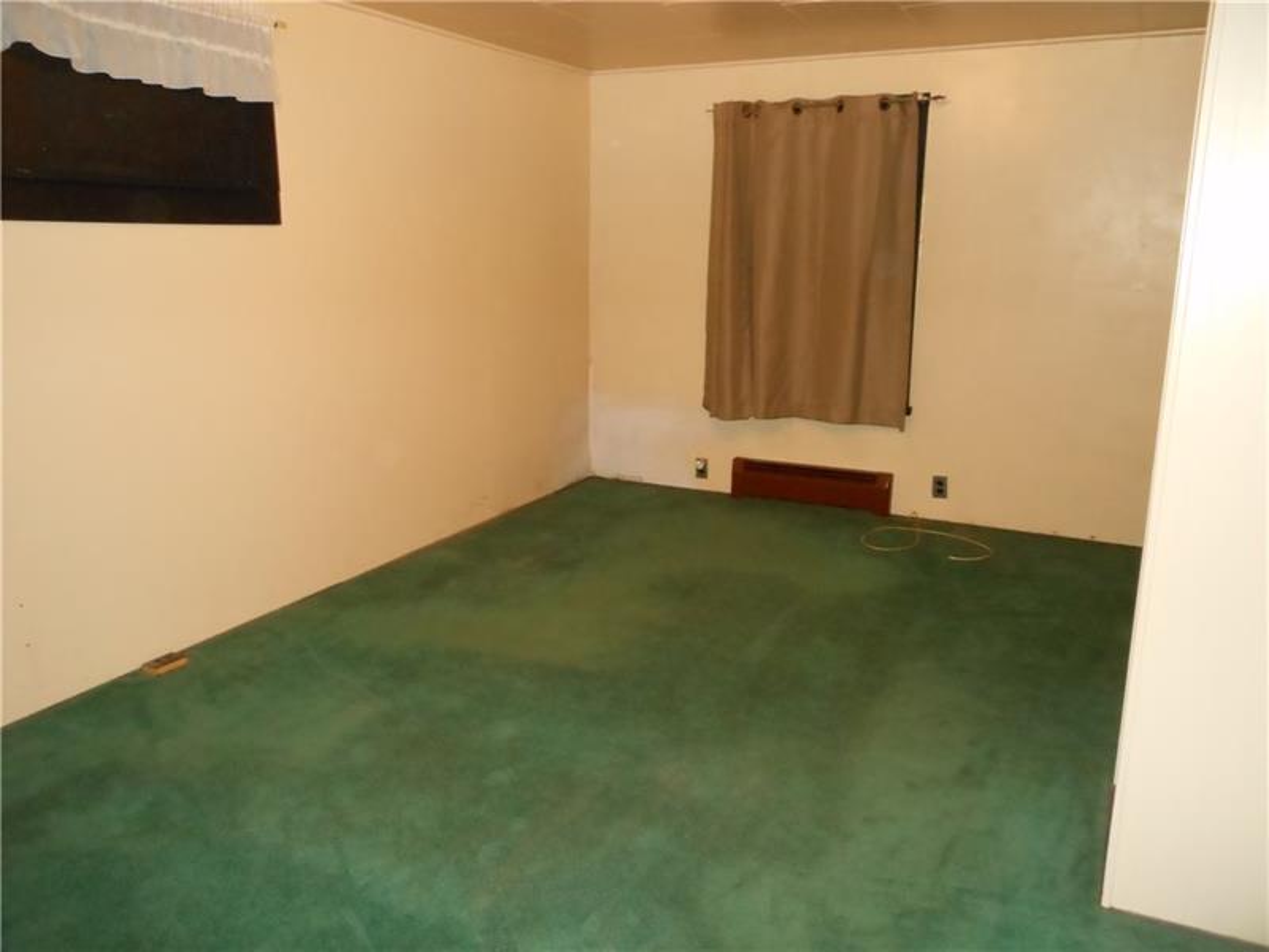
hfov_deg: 63.4
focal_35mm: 28
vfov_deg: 49.7
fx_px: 1026
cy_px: 476
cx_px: 634
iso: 640
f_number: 3.7
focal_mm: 5
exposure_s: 1/25
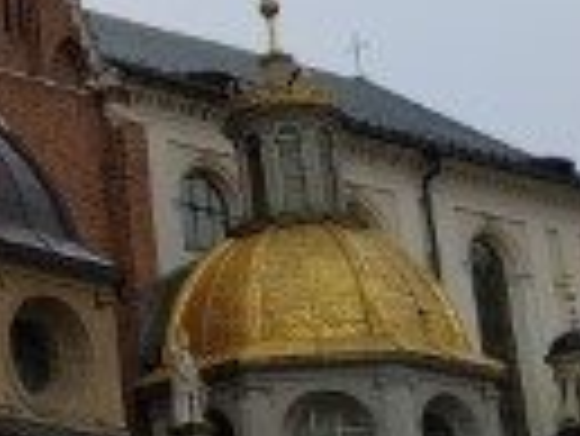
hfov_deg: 15.3
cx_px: -292
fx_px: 1996
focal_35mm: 119
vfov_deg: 12.4
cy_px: 90
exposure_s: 1/3039
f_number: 1.9
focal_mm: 3.94
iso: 100
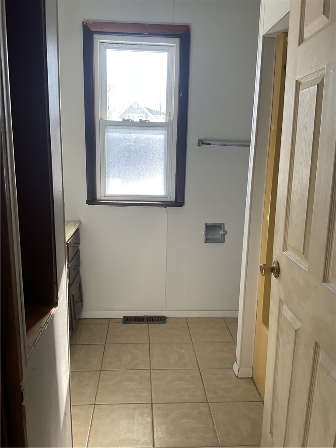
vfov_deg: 61.7
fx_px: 375
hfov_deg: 48.2
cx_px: 168
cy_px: 224
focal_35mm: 29
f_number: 1.8
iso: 16
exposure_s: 1/129
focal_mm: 3
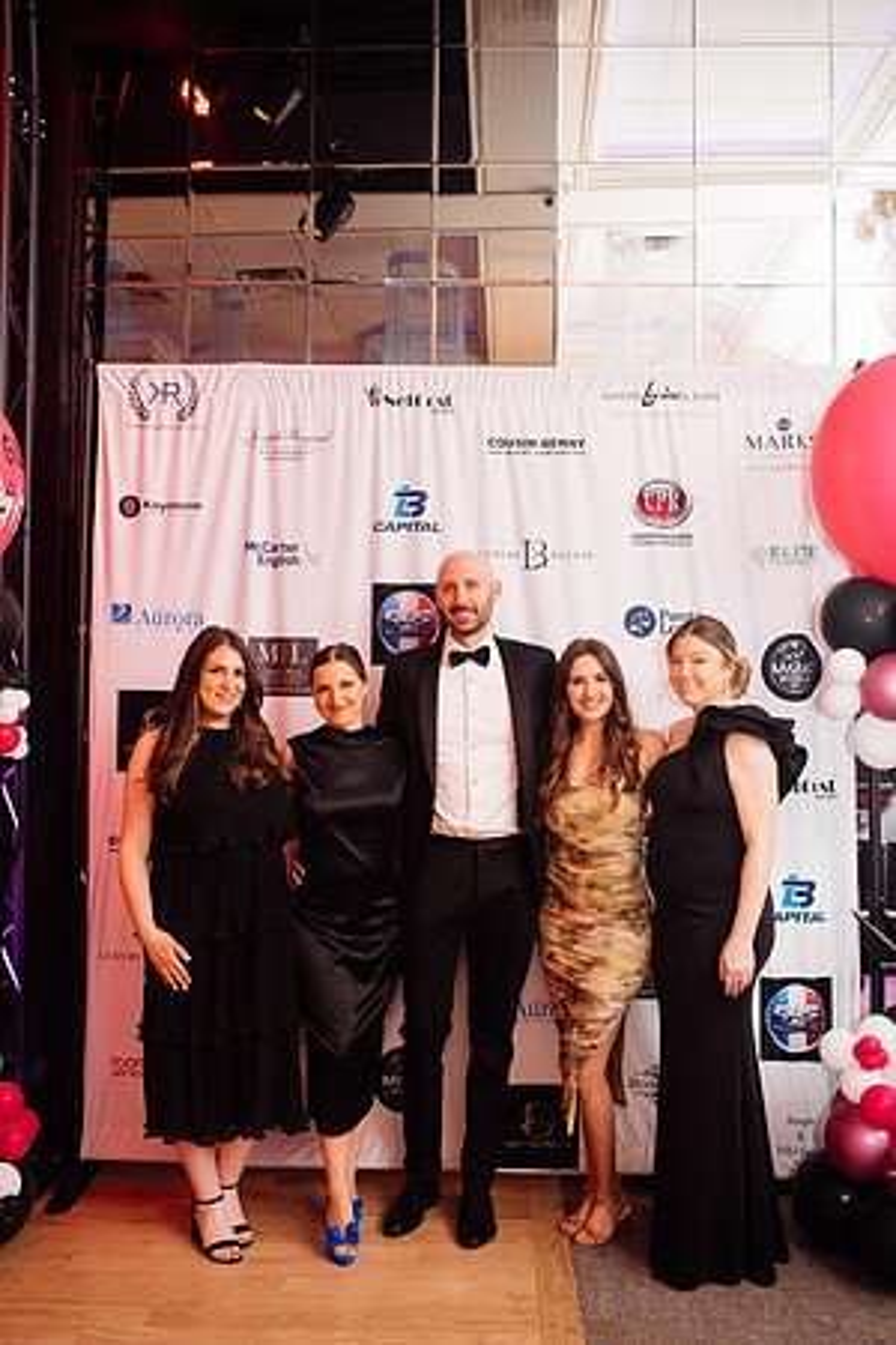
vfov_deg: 54.4
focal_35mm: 35
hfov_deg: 37.9
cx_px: 448
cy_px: 672
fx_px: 1307
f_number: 2.8
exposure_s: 1/200
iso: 2500
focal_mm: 35
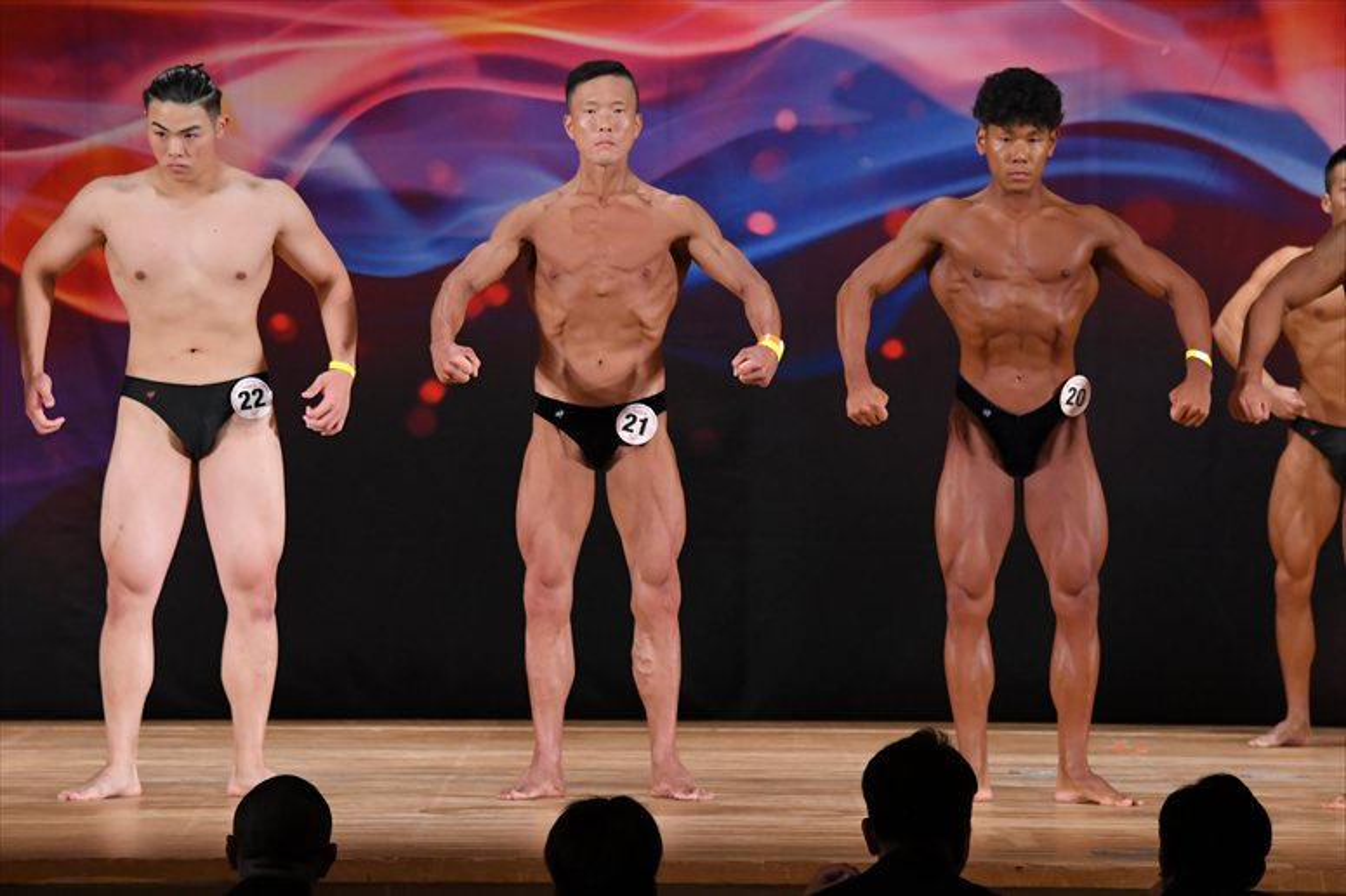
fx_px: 8409
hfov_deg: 9.2
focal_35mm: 225
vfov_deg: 6.1
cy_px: 448
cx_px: 673
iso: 3200
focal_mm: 150
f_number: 5.6
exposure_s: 1/400
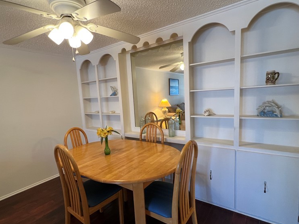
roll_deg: +3.8
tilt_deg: -7.7
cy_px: 117
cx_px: 148
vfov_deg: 71.6
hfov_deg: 87.8
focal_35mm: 18
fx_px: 155
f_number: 1.8
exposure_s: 1/60
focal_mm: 1.57
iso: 125
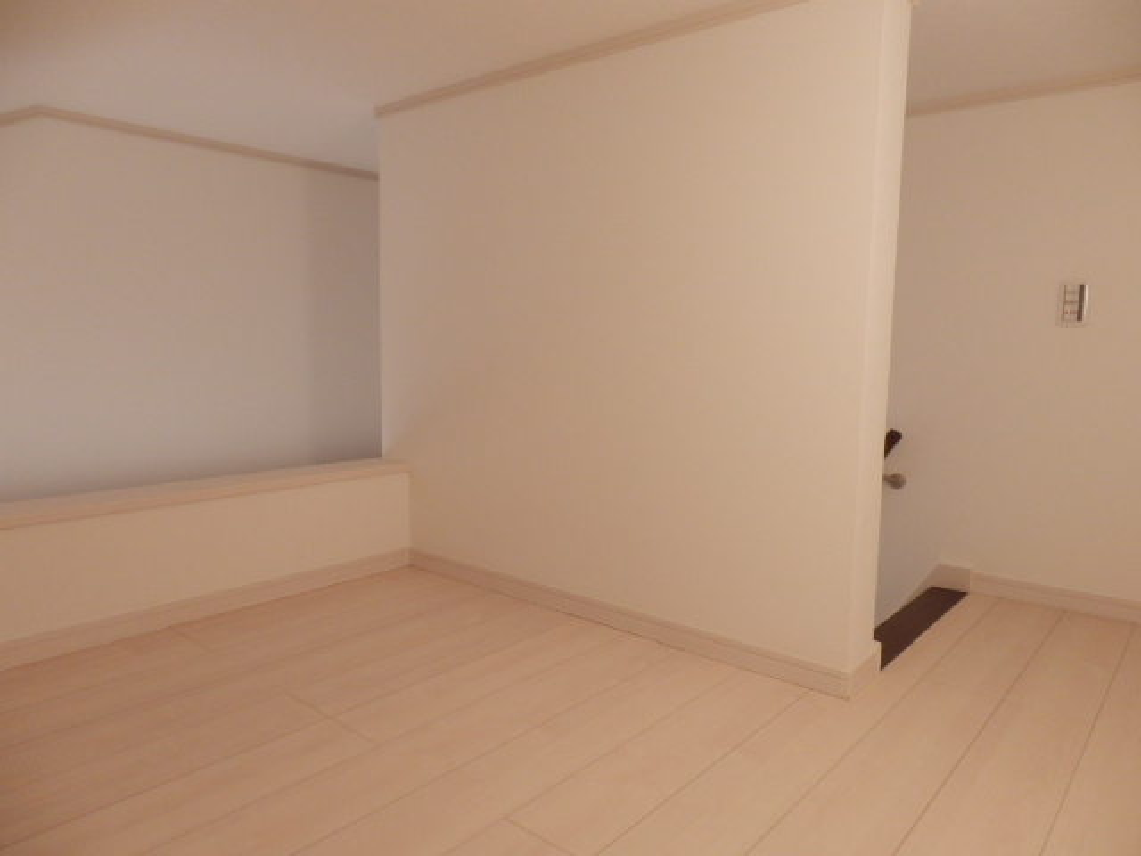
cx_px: 570
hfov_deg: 71.6
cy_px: 428
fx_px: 791
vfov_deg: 56.8
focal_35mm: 24
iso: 320
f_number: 3
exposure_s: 1/30
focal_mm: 4.2
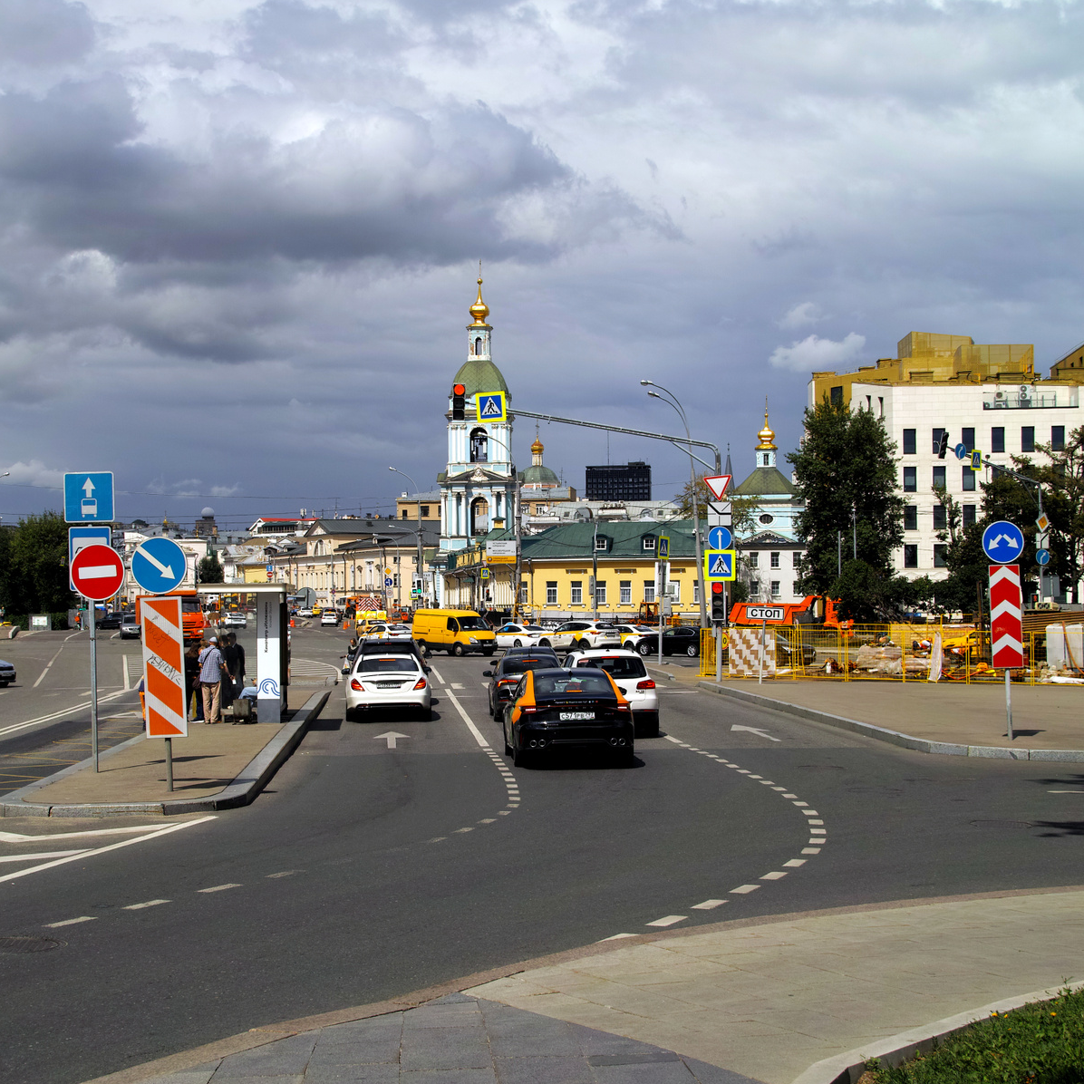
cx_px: 436
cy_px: 541
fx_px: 1971
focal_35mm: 56
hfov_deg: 30.7
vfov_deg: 30.7
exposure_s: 1/500
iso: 100
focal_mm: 29
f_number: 8
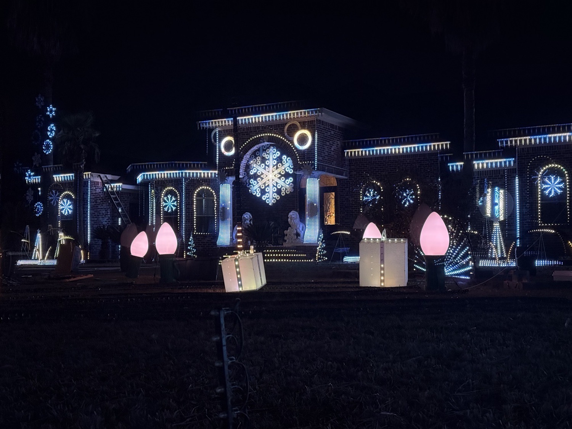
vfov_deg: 30.3
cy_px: 214
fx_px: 793
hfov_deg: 39.7
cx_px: 286
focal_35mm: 48
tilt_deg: +2.4
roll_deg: +0.6
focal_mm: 6.76
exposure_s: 1/22
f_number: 1.78
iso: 800
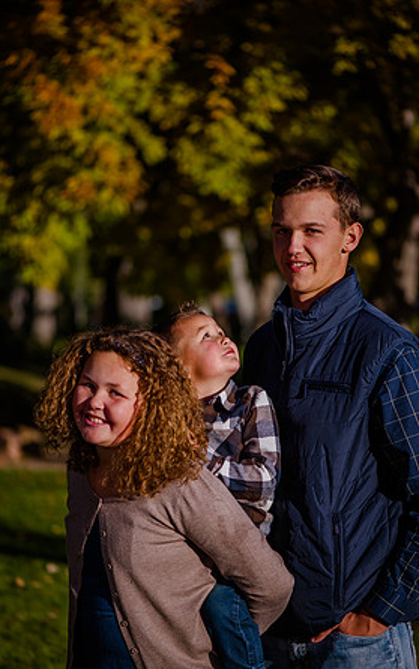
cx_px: 215
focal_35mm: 108
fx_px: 1972
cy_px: 336
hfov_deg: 12.1
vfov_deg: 19.3
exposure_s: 1/1000
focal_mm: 105
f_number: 3.5
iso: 100
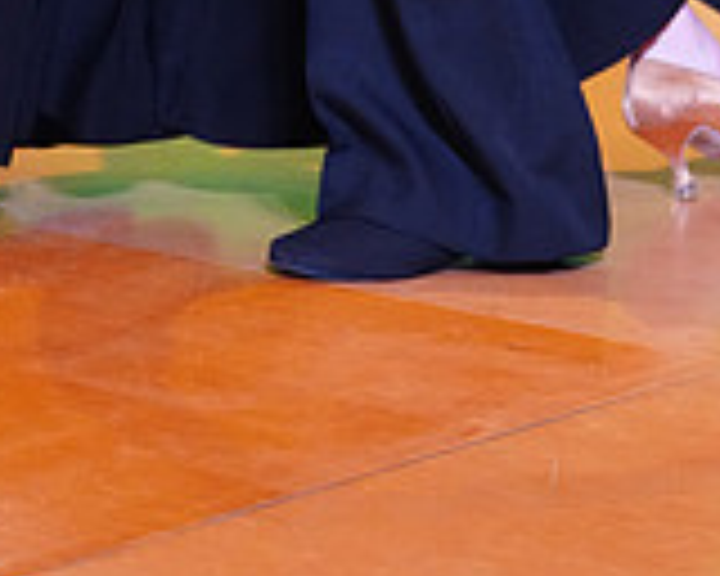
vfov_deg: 5.2
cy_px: -648
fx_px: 6180
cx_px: 479
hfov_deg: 6.7
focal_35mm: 290
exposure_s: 1/500
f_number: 2.8
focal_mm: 85
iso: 5000
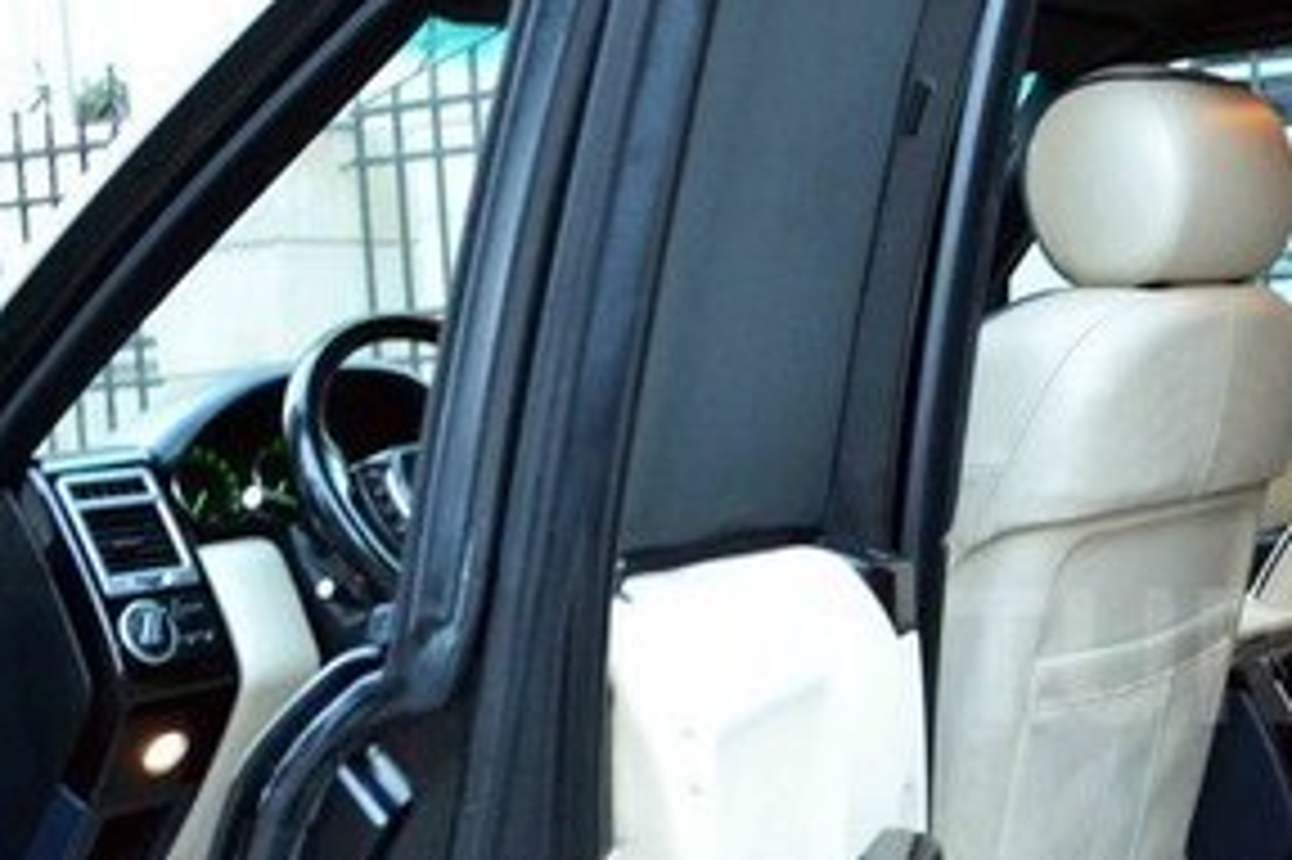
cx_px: 1409
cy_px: 657
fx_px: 2475
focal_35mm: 69
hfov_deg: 26.9
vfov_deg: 19.6
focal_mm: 20
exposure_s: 1/8
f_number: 5.6
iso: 3200
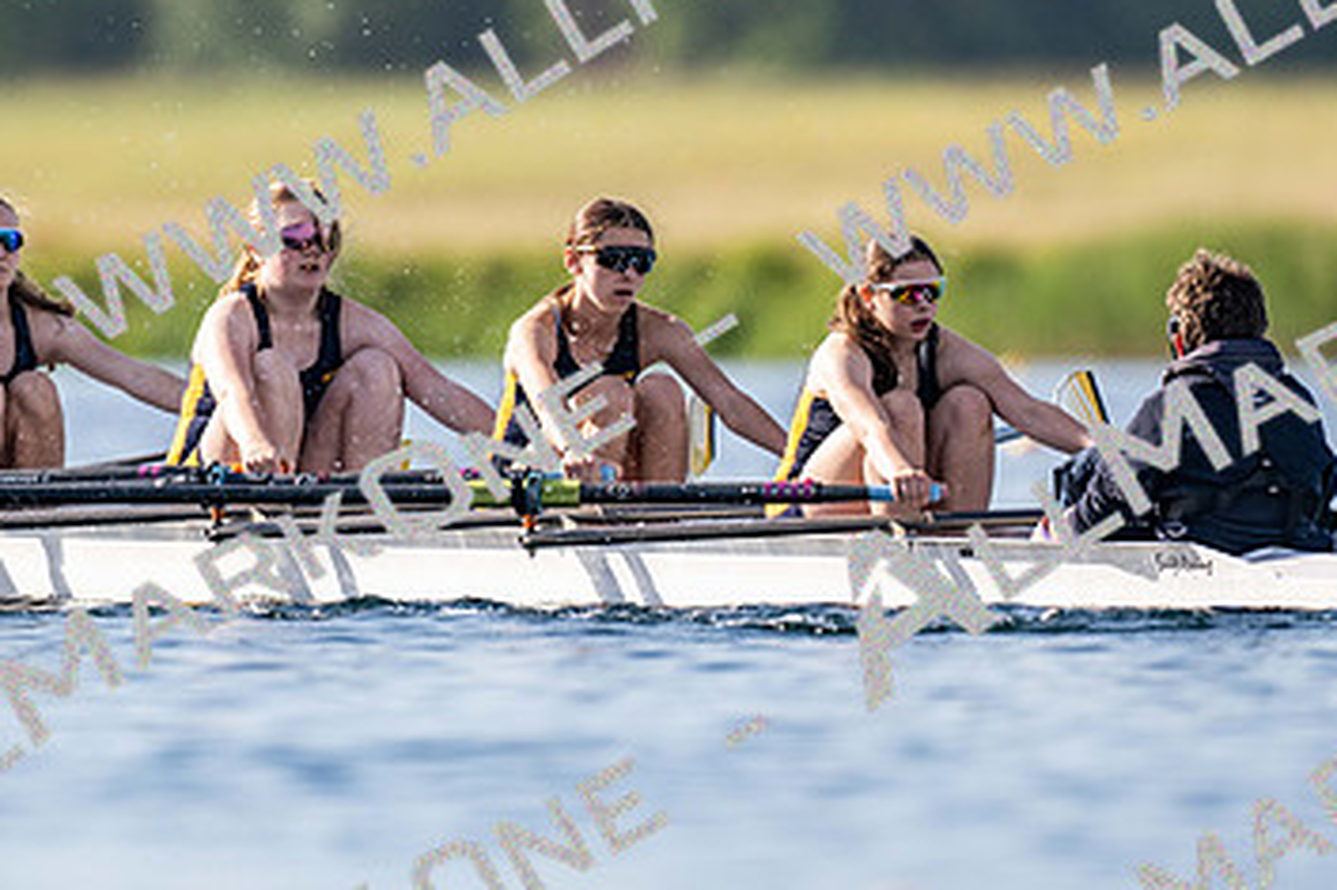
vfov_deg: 1.4
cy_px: 350
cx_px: 523
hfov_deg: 2.1
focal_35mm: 987
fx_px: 36637
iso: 400
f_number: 5
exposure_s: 1/2500
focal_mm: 600
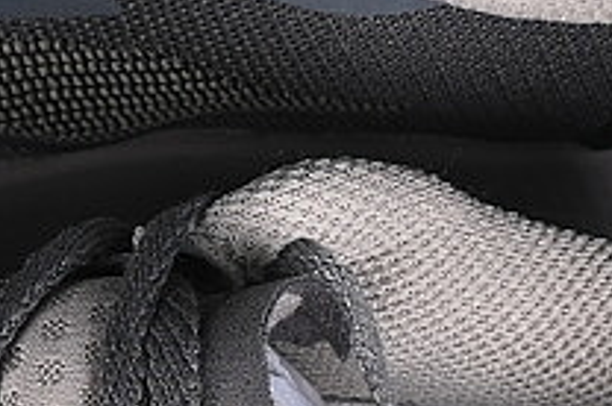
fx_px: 6620
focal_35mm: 390
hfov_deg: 5.3
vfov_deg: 3.5
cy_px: 409
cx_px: 26
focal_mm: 50
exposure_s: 1/80
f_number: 7.1
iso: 160
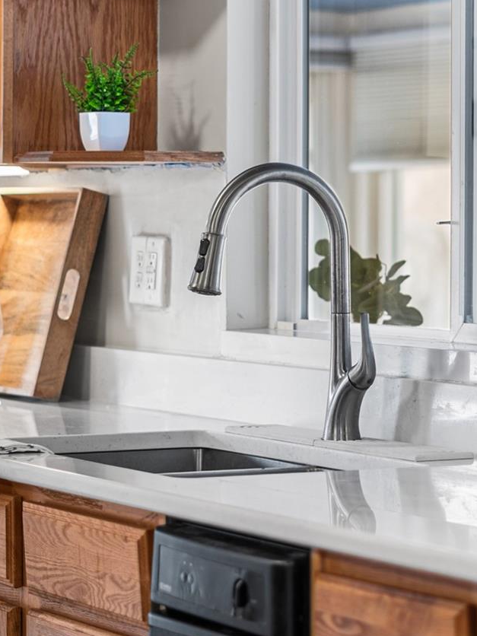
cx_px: 333
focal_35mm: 138
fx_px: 2535
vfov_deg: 14.3
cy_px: 271
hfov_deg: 10.7
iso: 100
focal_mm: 50
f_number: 1.8
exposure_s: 1/20
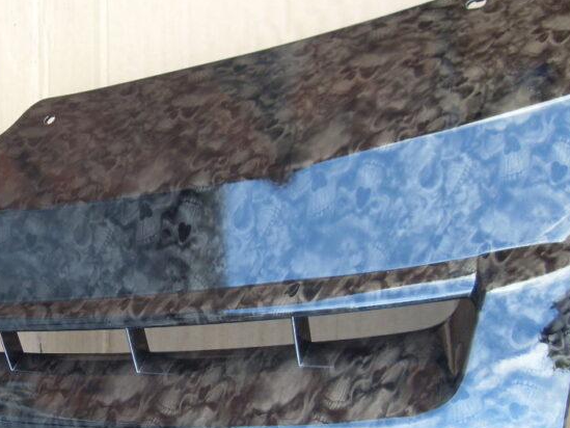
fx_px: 840
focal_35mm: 51
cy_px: 272
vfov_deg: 28.4
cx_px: 203
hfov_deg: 37.2
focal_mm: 6.3
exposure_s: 1/45
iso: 100
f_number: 2.8
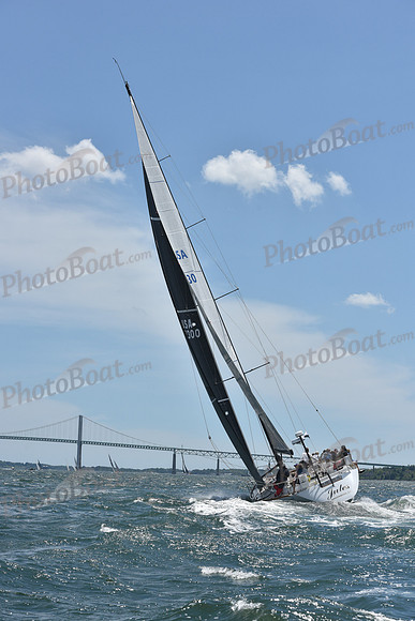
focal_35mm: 70
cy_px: 310
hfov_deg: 19.5
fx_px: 1210
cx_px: 208
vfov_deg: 28.8
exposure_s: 1/1250
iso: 250
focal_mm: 70
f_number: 9
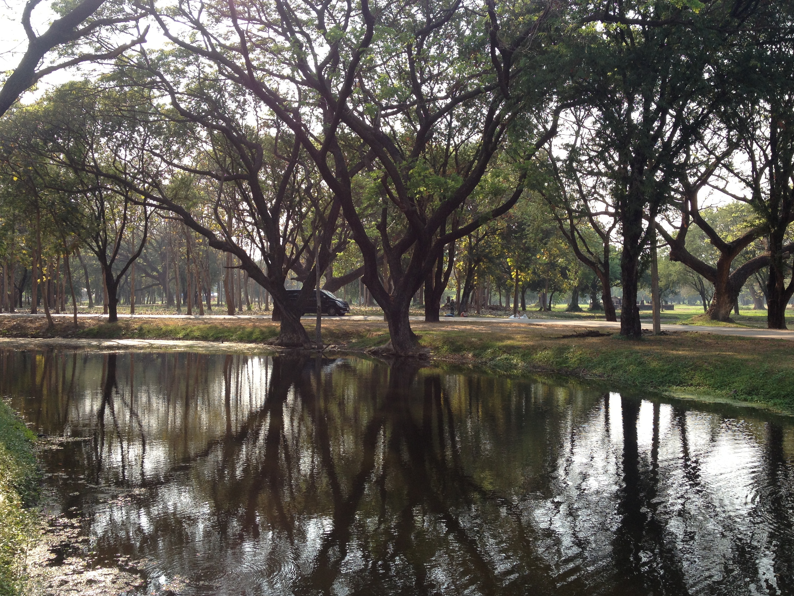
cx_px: 399
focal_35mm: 36
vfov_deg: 39.7
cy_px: 291
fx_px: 826
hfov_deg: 51.4
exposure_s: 1/341
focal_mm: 4.28
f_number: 2.4
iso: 50
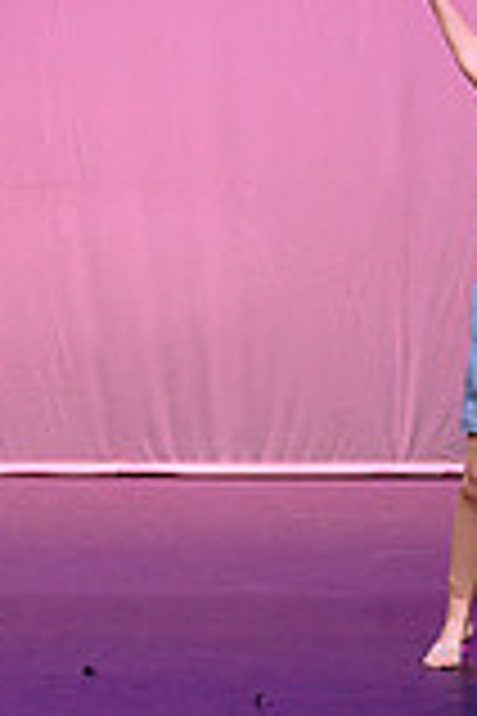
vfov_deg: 5.7
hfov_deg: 3.8
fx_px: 7135
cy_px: 295
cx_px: 193
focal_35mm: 359
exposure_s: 1/500
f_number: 2.8
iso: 1250
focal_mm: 92
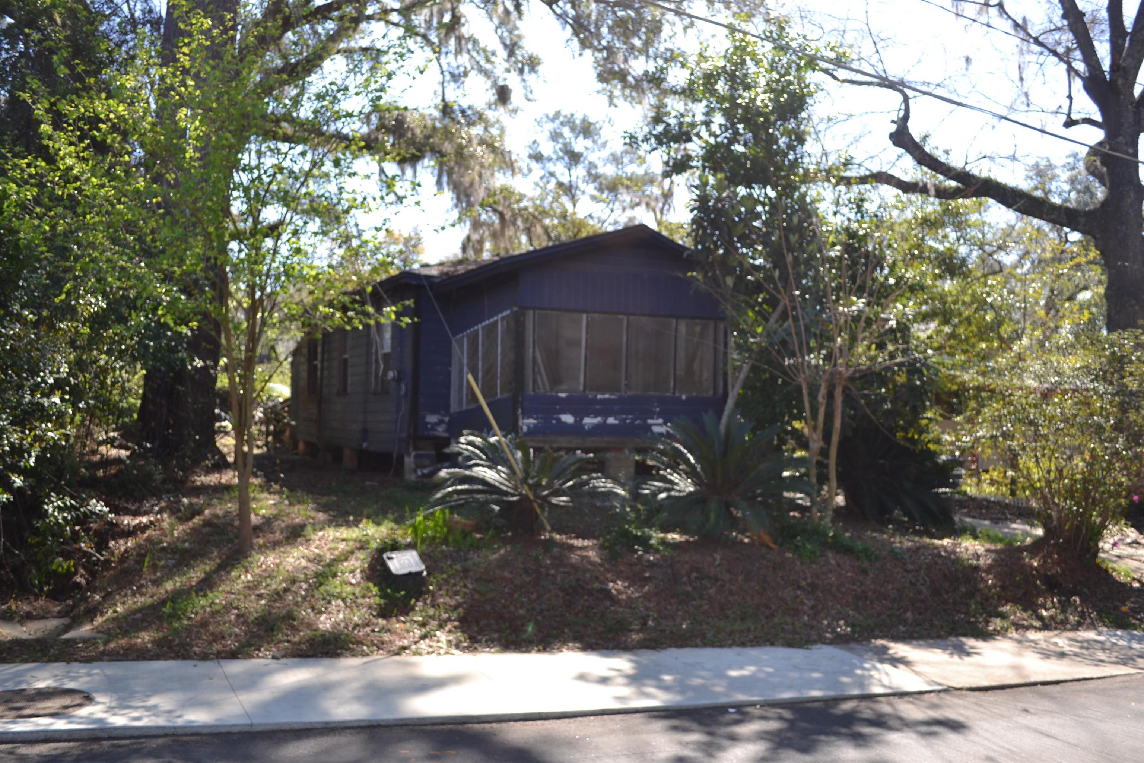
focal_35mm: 33
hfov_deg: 57.2
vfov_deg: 40.0
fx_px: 1049
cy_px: 382
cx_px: 572
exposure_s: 1/200
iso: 100
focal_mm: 22
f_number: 5
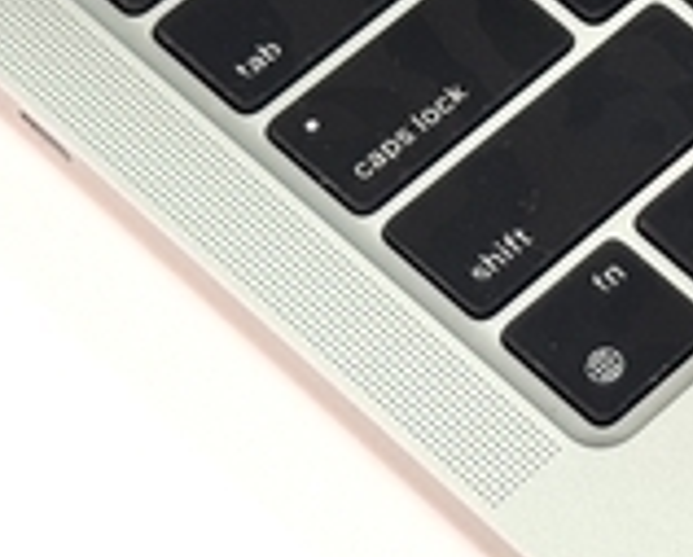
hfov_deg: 7.9
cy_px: -263
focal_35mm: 237
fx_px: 4870
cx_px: 1232
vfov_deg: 6.5
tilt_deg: -54.9
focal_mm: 6.76
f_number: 1.78
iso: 64
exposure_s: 1/121
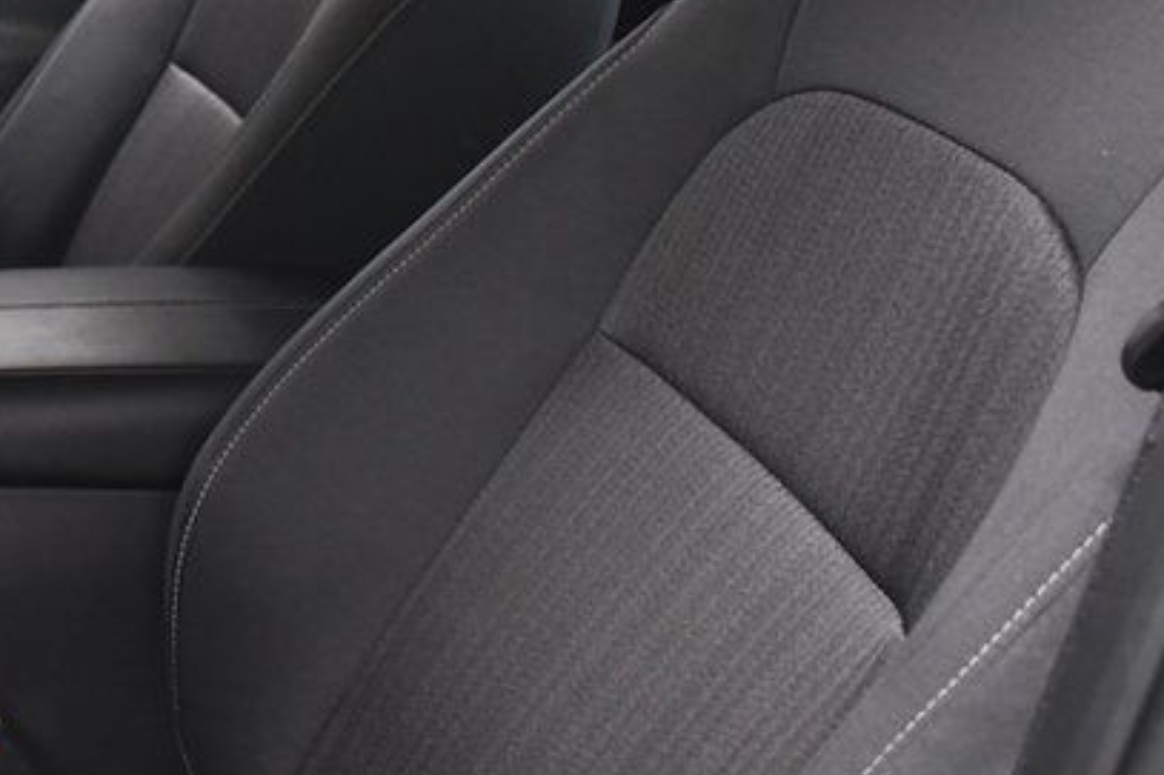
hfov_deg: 26.6
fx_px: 2198
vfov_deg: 19.6
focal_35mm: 68
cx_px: -209
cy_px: 84
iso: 2500
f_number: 4.5
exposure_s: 1/125
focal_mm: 18
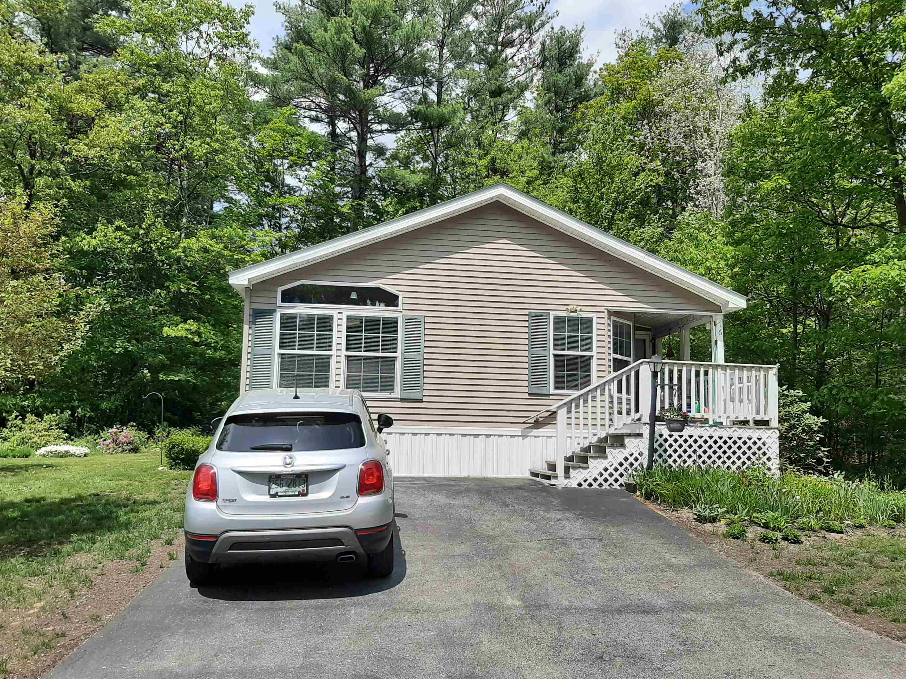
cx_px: 453
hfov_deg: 67.3
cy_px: 340
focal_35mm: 26
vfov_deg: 53.1
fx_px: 680
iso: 40
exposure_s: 1/2732
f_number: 1.7
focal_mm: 3.93
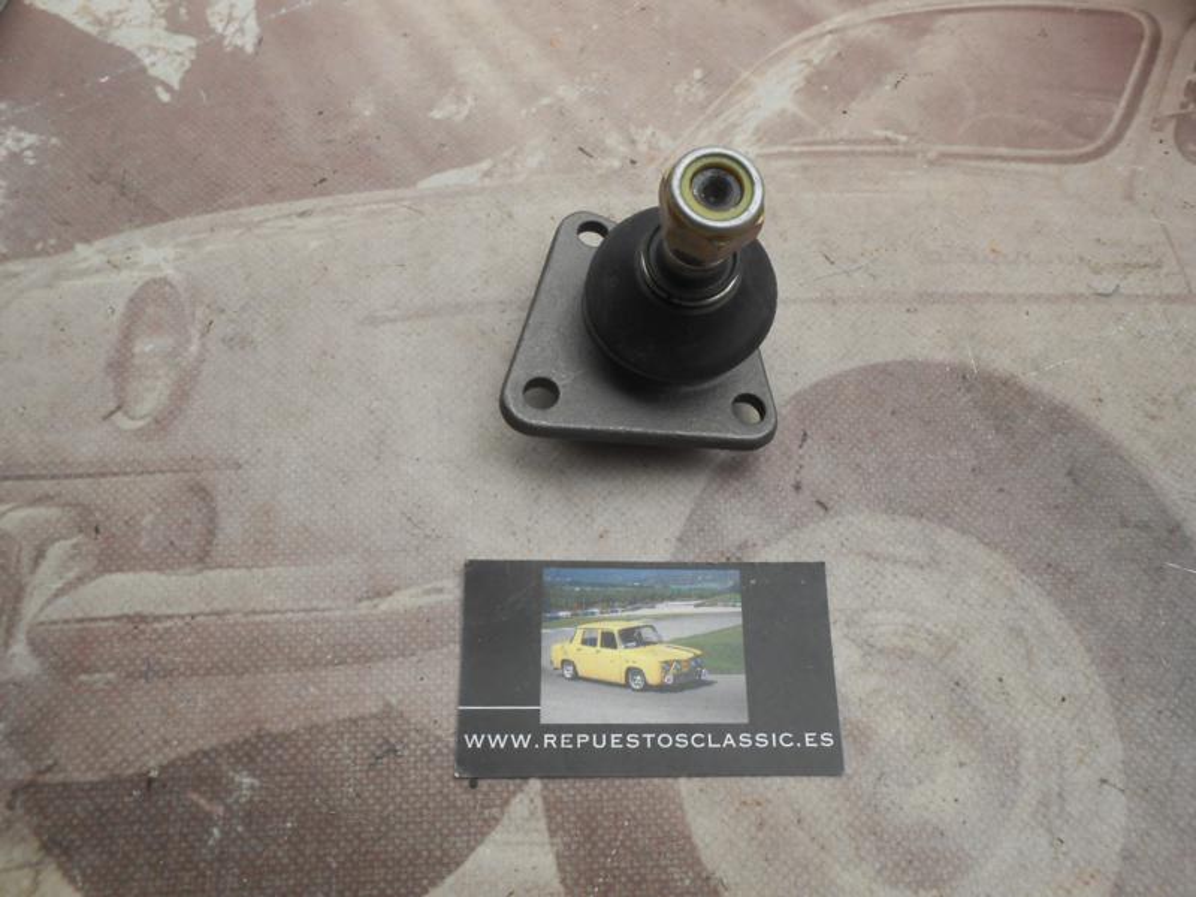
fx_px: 898
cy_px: 448
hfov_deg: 67.3
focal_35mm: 26
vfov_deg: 53.1
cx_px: 598
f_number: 3.5
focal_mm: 4.6
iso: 100
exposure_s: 1/30
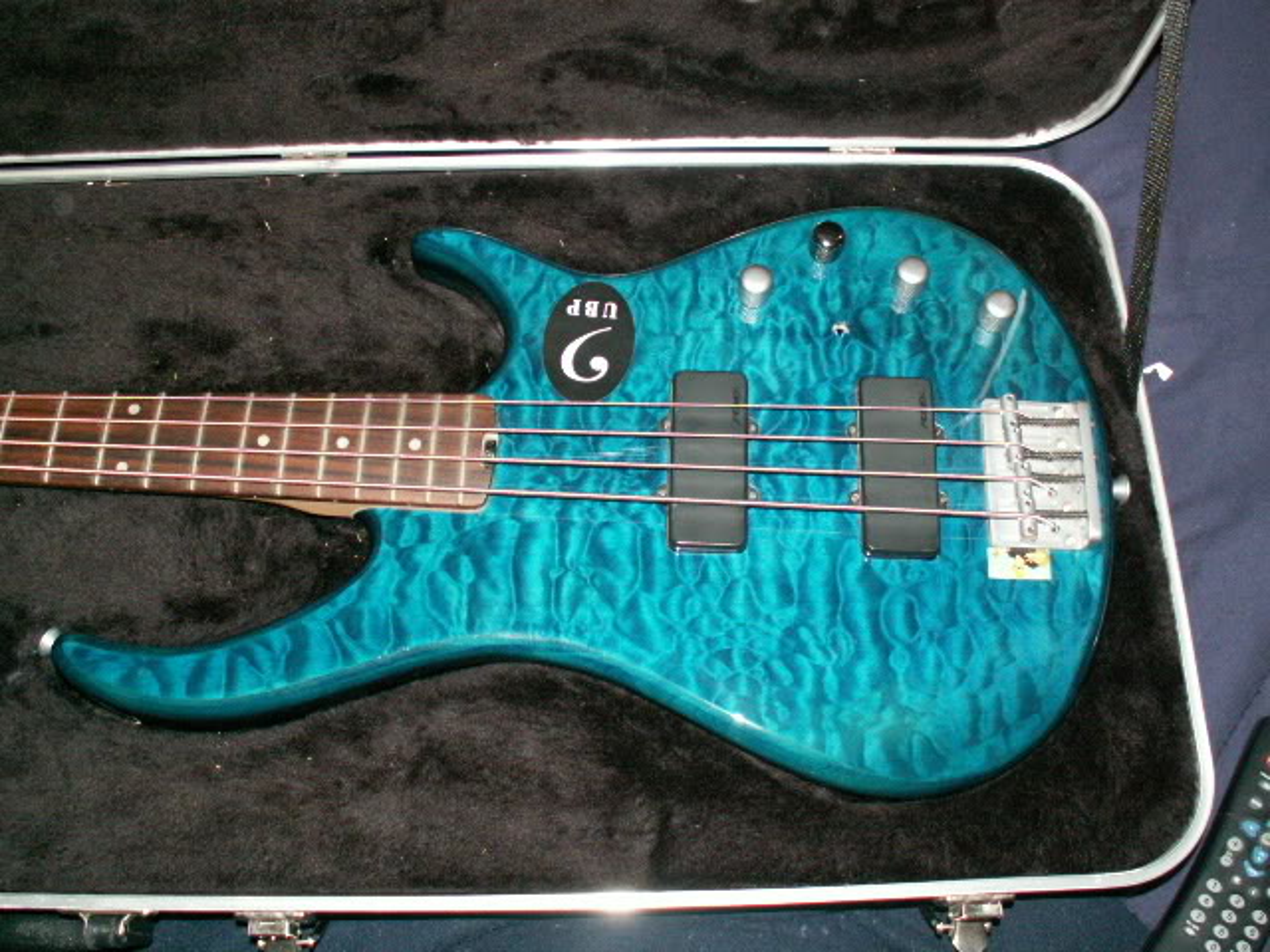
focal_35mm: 35
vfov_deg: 40.7
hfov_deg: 52.6
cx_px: 635
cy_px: 476
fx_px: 1284
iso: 160
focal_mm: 5.86
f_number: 2.8
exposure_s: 1/40
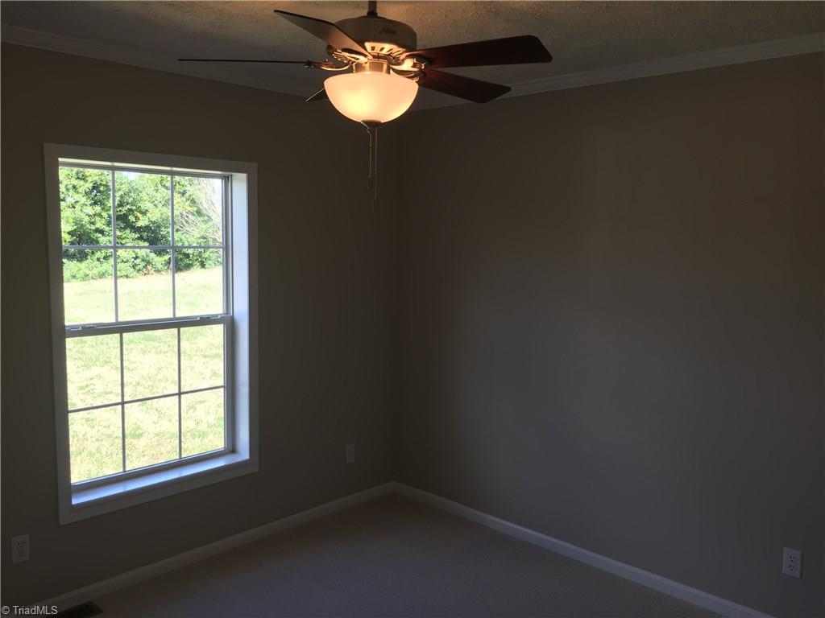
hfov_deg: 61.7
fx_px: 691
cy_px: 309
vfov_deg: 48.2
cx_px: 412
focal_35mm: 29
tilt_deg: -4.9
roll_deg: -1.1
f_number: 2.2
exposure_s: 1/120
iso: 40
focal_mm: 4.15
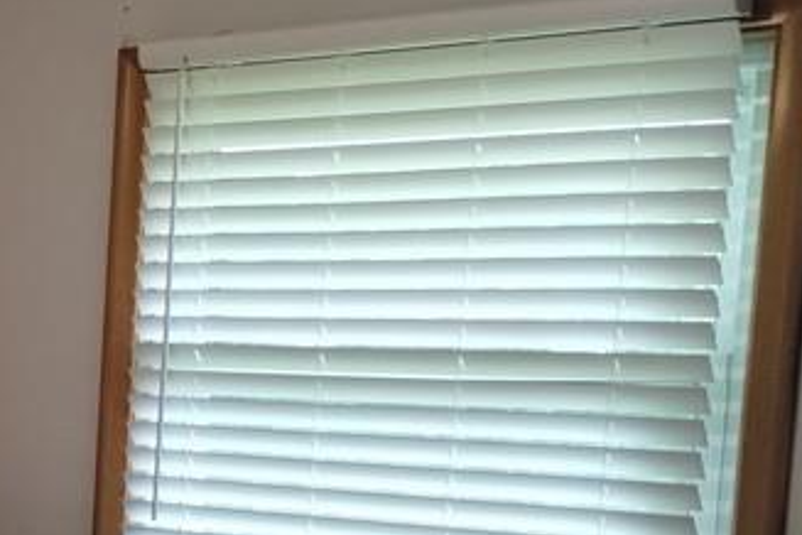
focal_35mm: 91
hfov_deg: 19.9
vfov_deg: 14.7
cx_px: -340
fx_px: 2027
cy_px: 579
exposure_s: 1/30
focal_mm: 4.27
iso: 513
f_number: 1.8
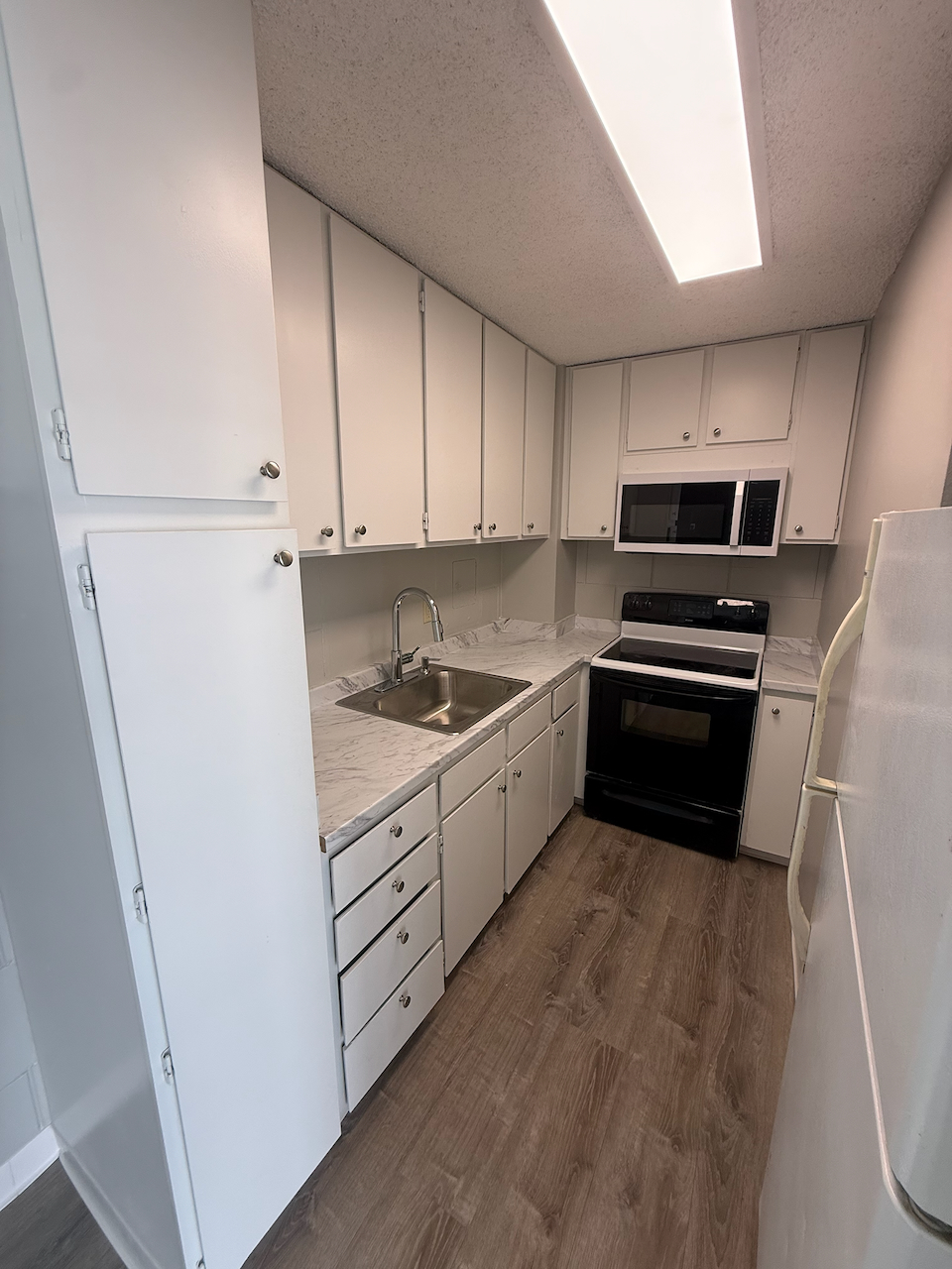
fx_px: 513
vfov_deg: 102.1
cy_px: 634
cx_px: 476
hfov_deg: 85.7
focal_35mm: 14
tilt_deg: -11.7
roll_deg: -0.1
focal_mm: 2.22
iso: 80
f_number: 2.2
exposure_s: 1/120
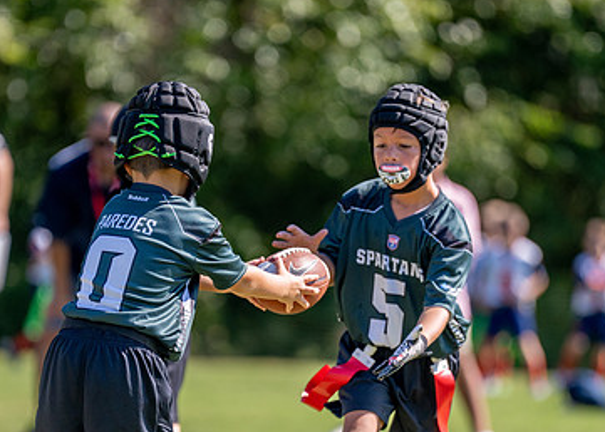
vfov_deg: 3.7
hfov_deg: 5.2
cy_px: 299
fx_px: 6685
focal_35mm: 389
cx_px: 261
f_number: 2.8
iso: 200
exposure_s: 1/2500
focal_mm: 200
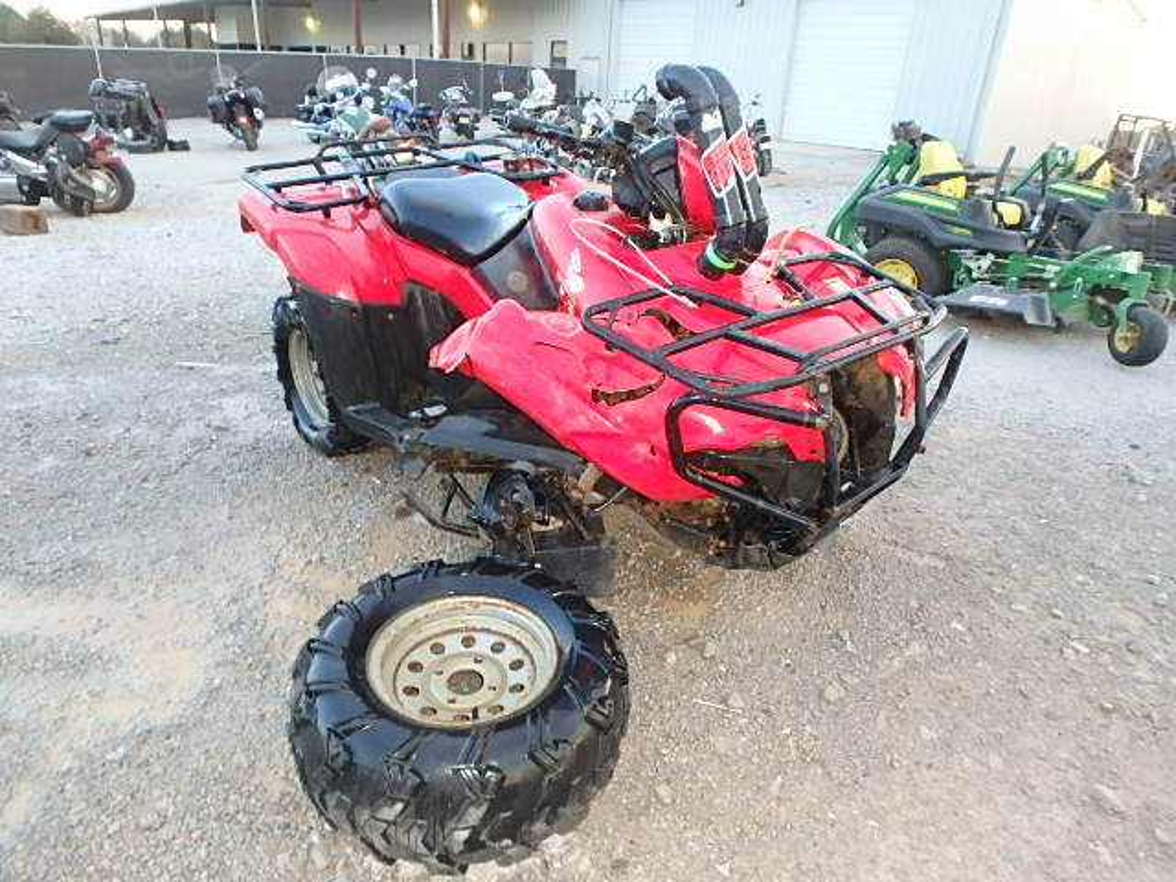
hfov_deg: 79.0
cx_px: 588
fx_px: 713
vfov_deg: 63.4
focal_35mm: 21
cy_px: 441
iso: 320
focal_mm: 3.7
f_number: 3.5
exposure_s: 1/30
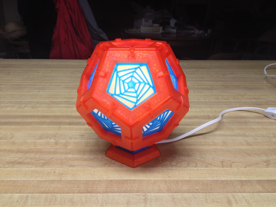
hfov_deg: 52.6
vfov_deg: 40.7
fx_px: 279
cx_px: 138
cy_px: 104
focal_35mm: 35
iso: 80
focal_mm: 4.28
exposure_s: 1/20
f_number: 2.4
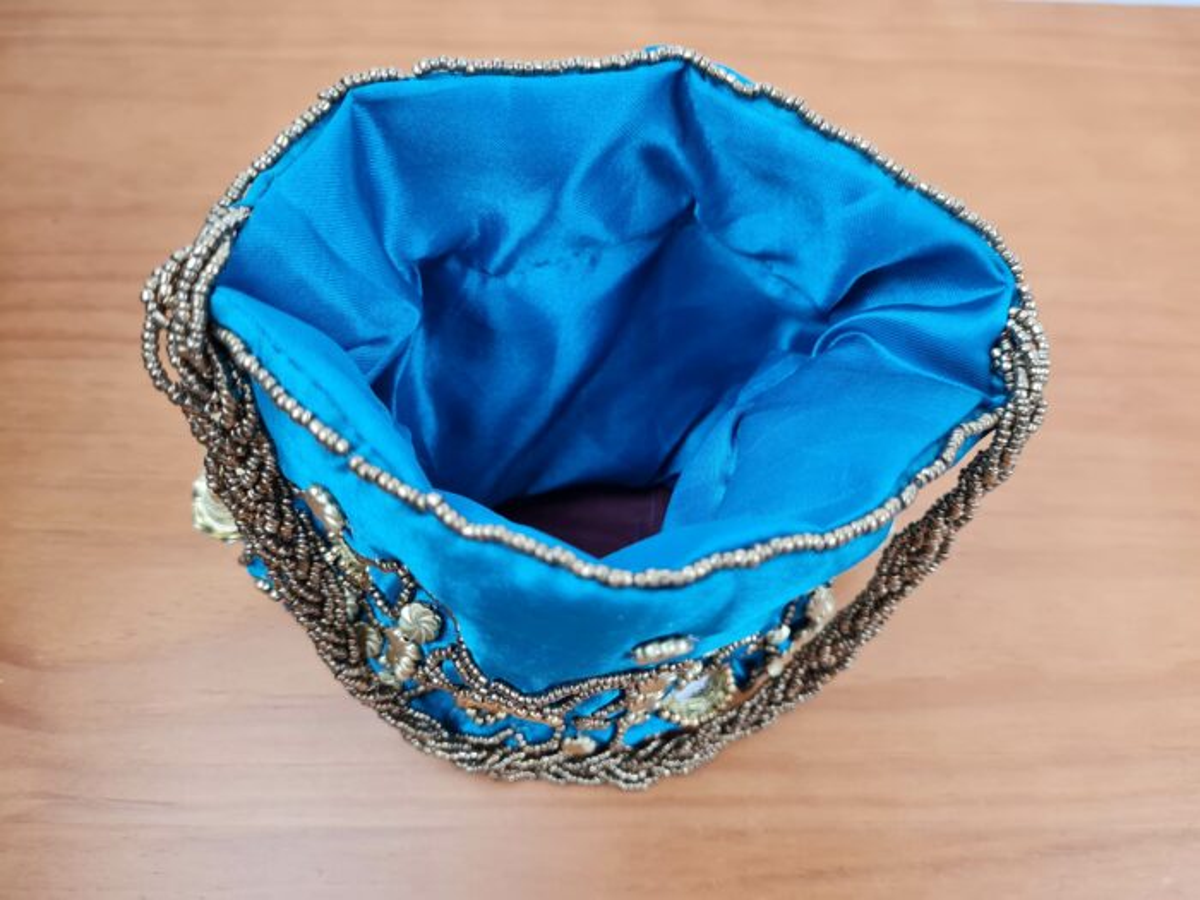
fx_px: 901
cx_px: 600
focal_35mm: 26
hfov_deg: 67.3
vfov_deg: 53.1
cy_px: 450
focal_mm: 5.4
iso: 125
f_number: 1.8
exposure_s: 1/120
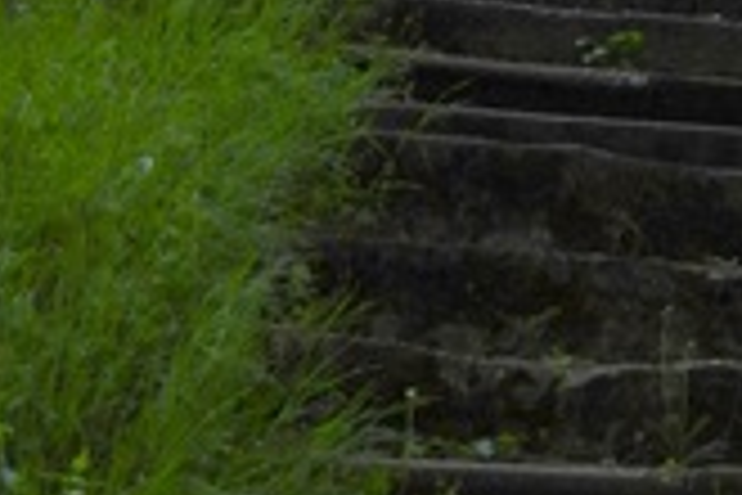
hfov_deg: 12.3
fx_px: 3421
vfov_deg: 7.5
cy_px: -842
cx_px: 697
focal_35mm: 166
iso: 100
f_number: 3.2
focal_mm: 5.9
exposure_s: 1/400
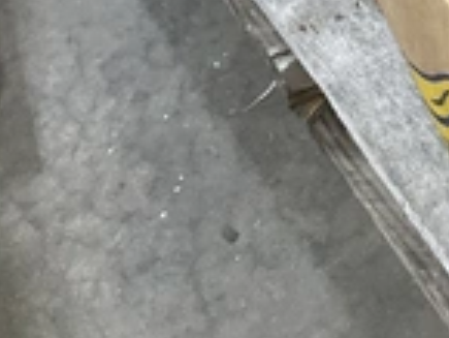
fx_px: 1039
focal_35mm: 80
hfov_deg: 22.1
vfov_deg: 17.5
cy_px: -84
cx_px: 573
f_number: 1.8
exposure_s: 1/40
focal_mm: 3
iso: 320
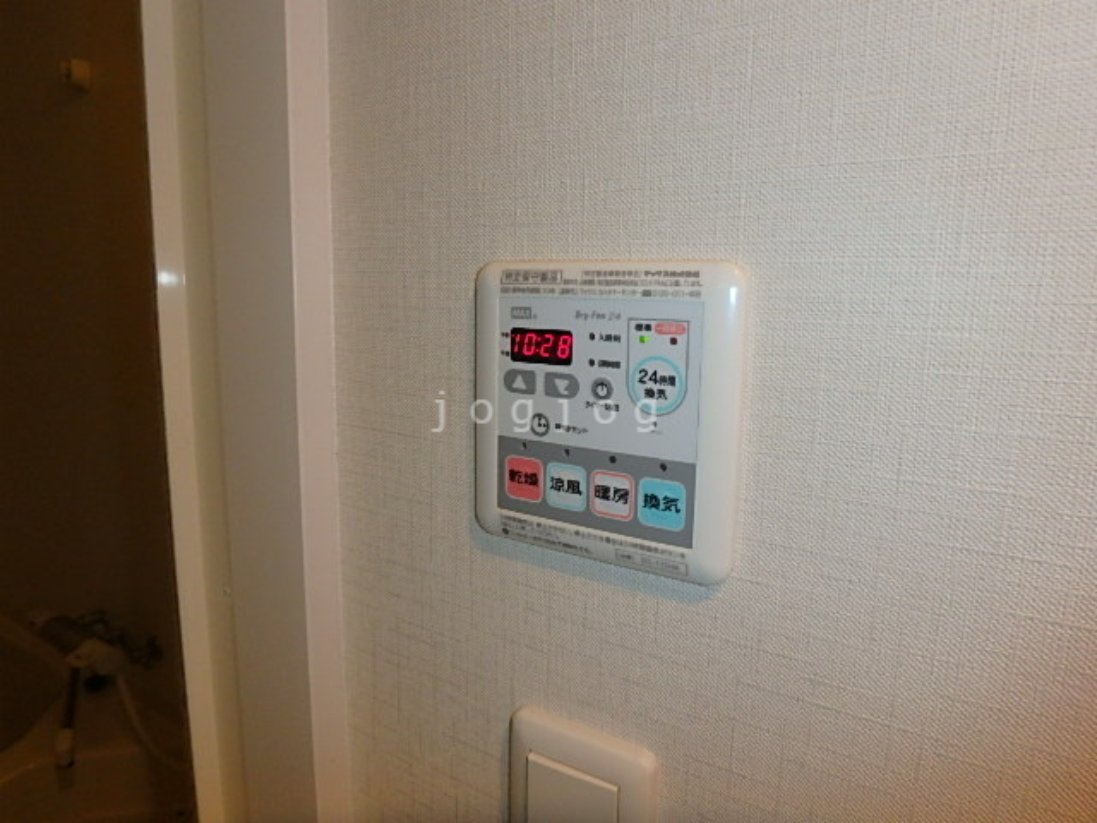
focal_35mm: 21
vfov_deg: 63.4
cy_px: 412
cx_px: 548
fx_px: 666
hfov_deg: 79.0
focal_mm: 3.7
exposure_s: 1/30
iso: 320
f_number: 6
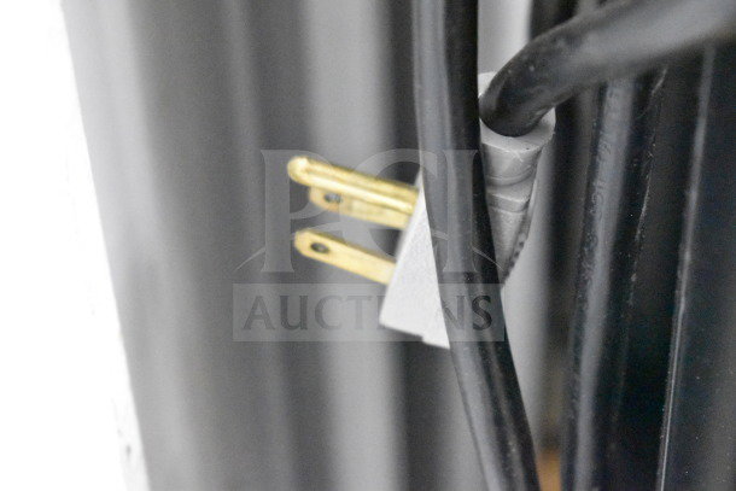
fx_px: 1687
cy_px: 246
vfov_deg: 16.6
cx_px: 368
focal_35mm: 82
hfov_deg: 24.6
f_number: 5.6
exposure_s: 1/50
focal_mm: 55
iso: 25600
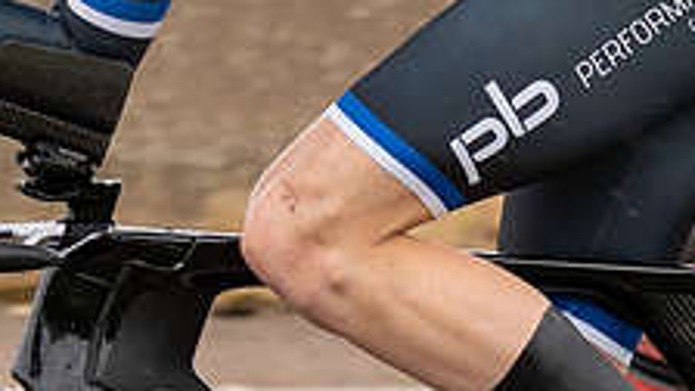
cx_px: 219
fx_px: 8127
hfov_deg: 4.9
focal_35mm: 441
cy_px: -21
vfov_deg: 2.8
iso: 500
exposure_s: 1/1000
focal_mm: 70
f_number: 3.5
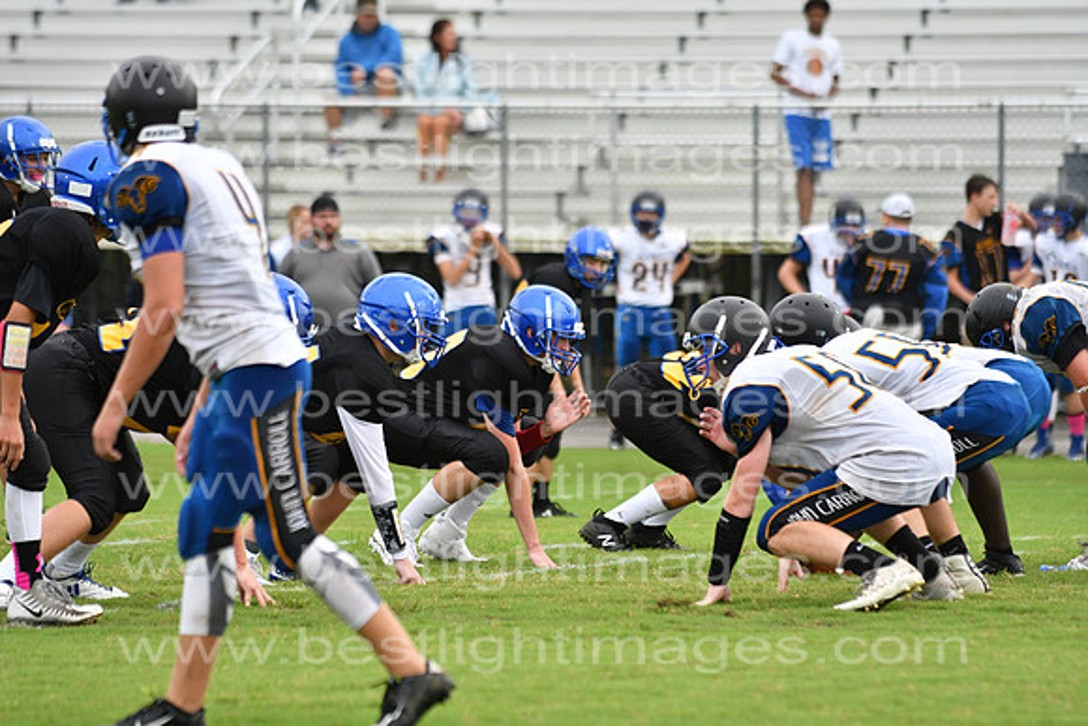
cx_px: 544
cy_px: 363
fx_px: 6348
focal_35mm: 210
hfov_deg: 9.8
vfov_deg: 6.5
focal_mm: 140
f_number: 3.5
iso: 800
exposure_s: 1/3200
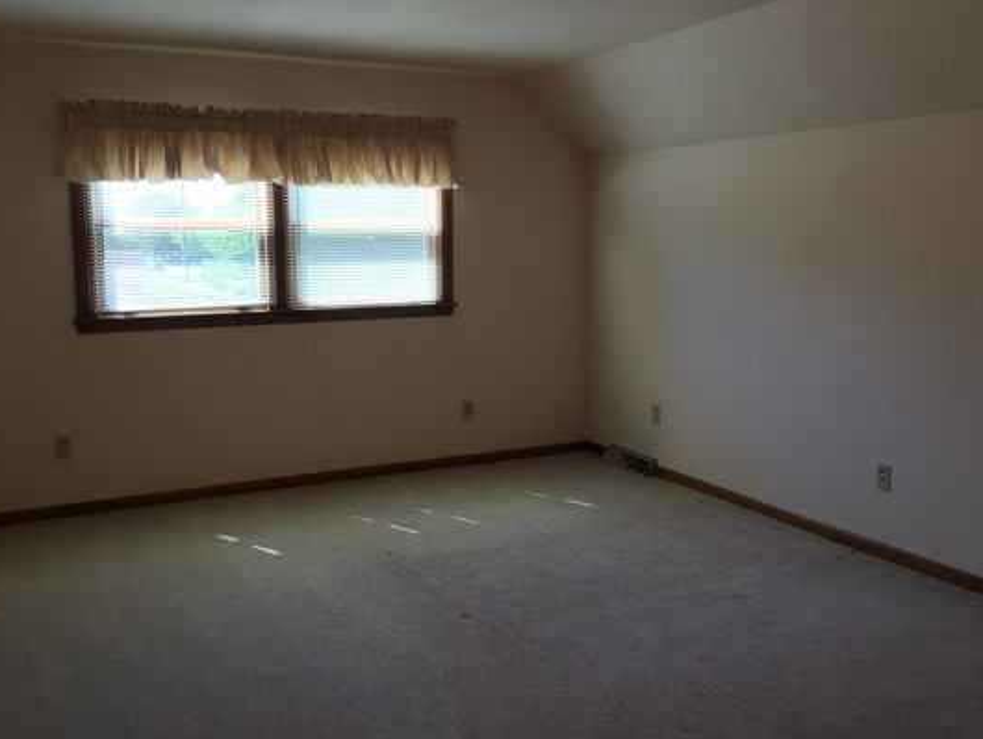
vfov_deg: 40.7
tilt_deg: -7.6
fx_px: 994
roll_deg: -0.6
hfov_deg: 52.6
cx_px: 510
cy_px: 355
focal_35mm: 35
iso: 32
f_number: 2.2
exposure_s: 1/60
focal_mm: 4.15
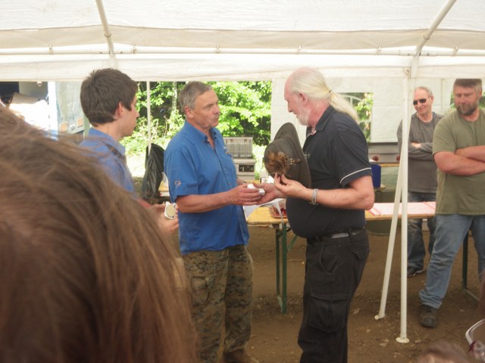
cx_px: 242
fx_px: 588
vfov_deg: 34.3
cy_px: 182
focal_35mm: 42
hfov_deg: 44.8
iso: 64
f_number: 4.2
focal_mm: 7.5
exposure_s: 1/80
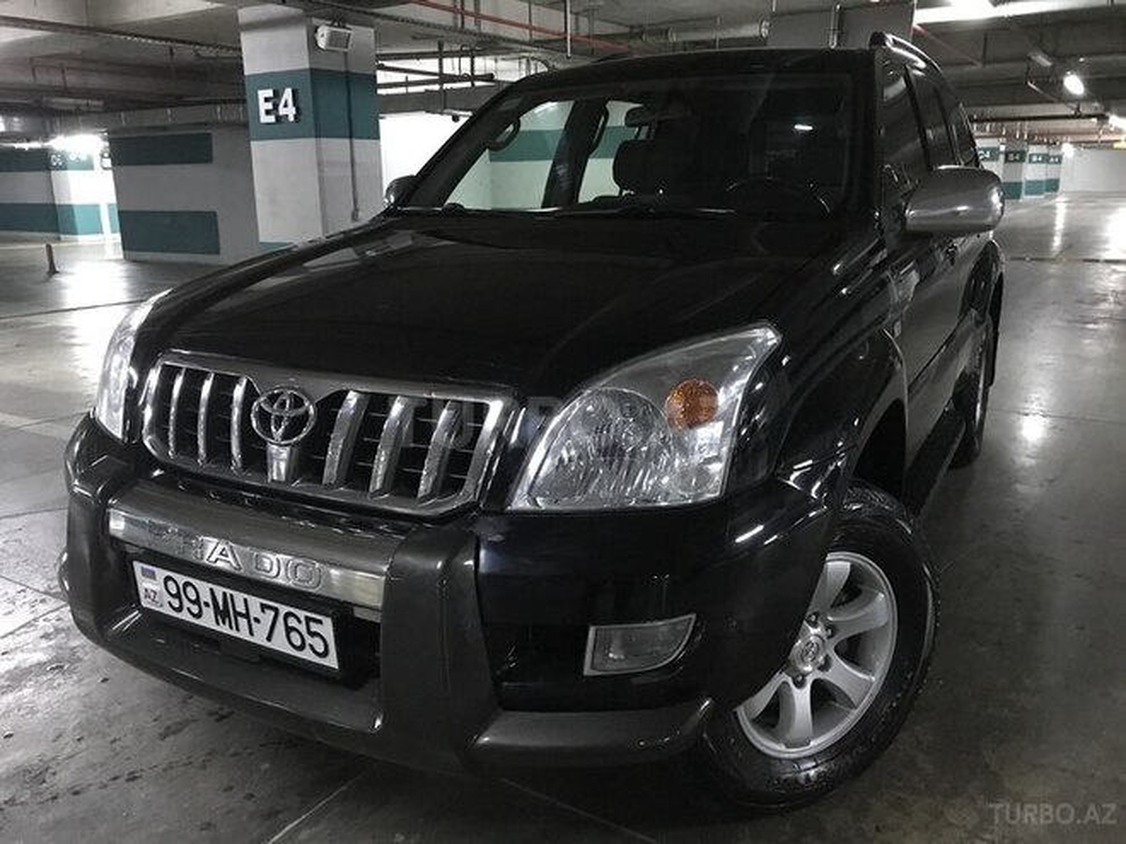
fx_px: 911
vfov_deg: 49.7
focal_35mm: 28
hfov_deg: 63.4
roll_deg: +1.1
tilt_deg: -15.1
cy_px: 422
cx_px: 563
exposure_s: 1/4
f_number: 1.8
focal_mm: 3.99
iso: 125
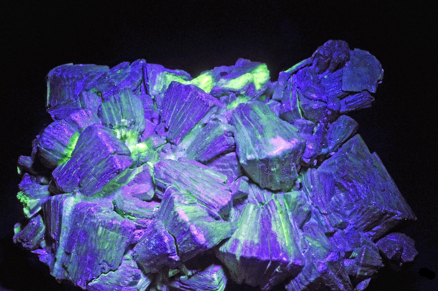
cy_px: 146
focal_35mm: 90
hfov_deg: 22.6
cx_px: 219
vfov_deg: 15.2
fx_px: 1094
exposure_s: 20
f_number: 40
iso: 400
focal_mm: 60
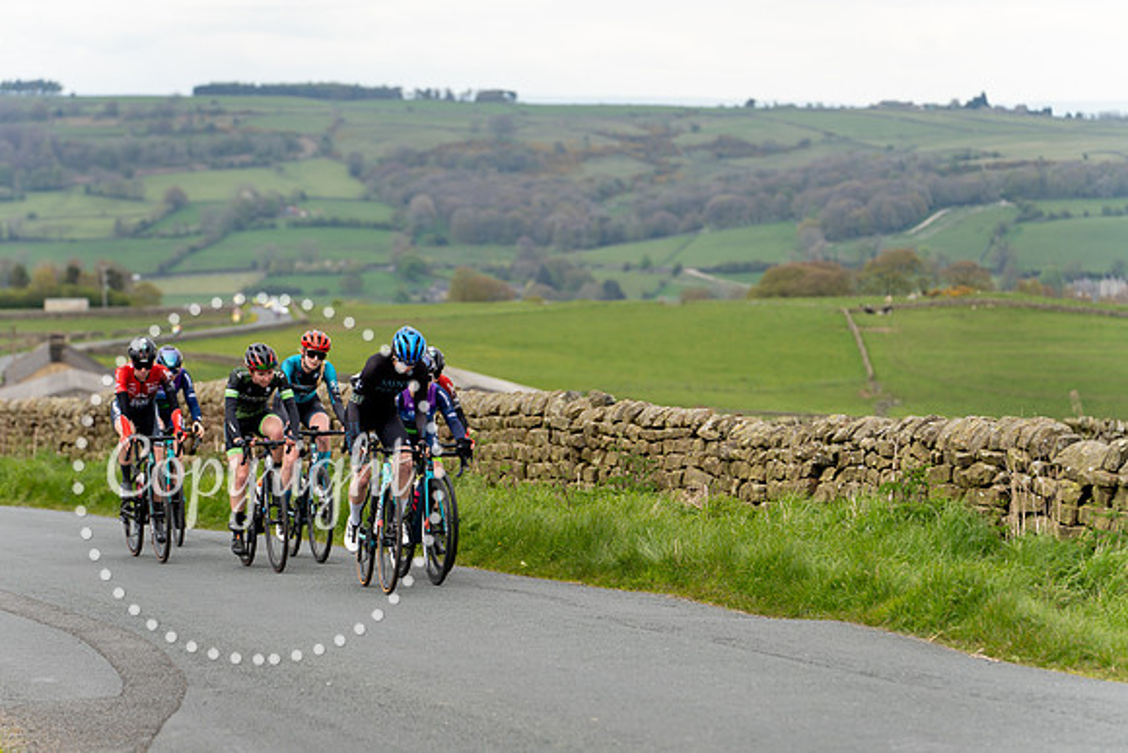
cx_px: 564
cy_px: 376
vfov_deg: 10.1
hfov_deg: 15.1
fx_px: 4262
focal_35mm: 136
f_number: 3.5
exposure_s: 1/640
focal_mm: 136
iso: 200
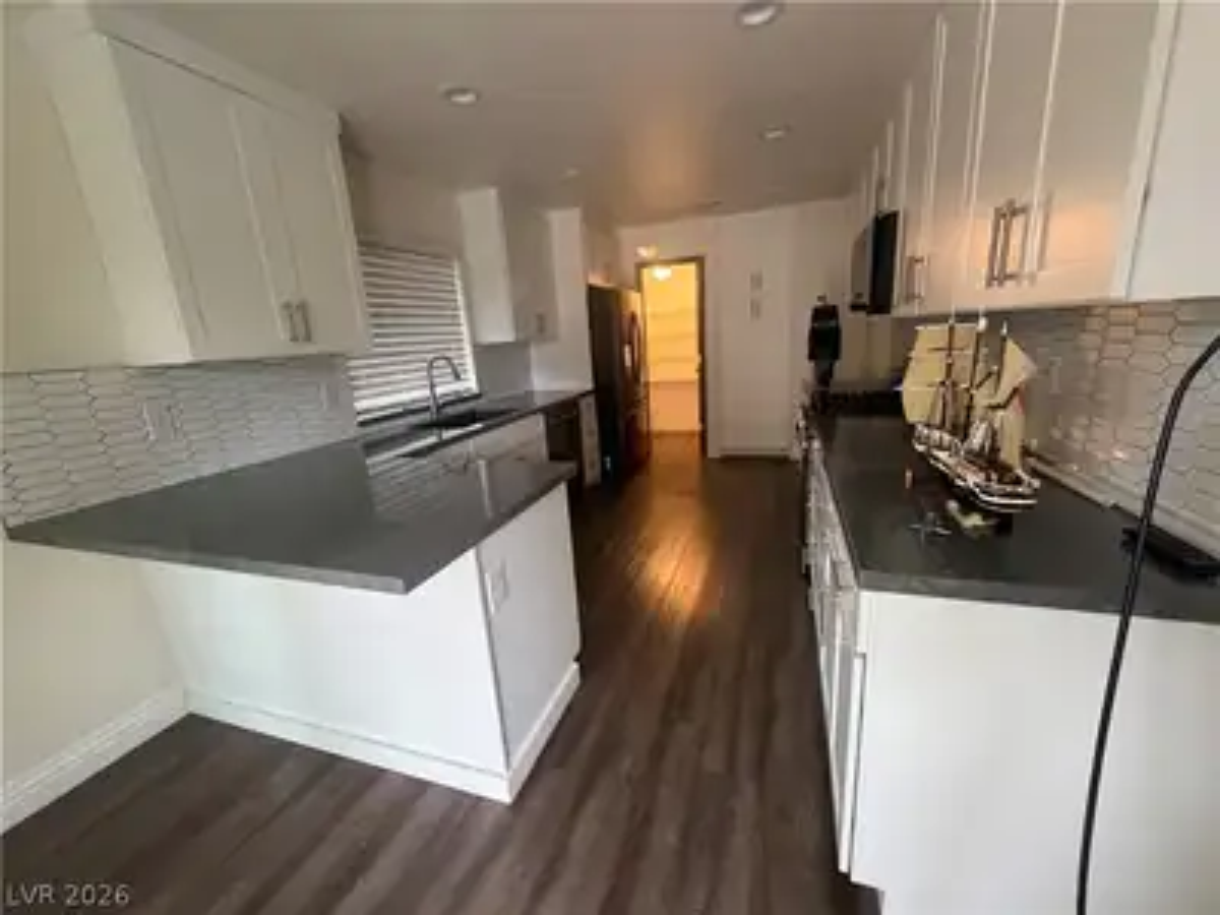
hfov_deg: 102.1
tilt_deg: -14.0
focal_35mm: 14
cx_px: 610
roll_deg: +3.7
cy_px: 458
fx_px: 493
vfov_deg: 85.7
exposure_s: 1/60
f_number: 2.2
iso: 500
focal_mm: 2.22
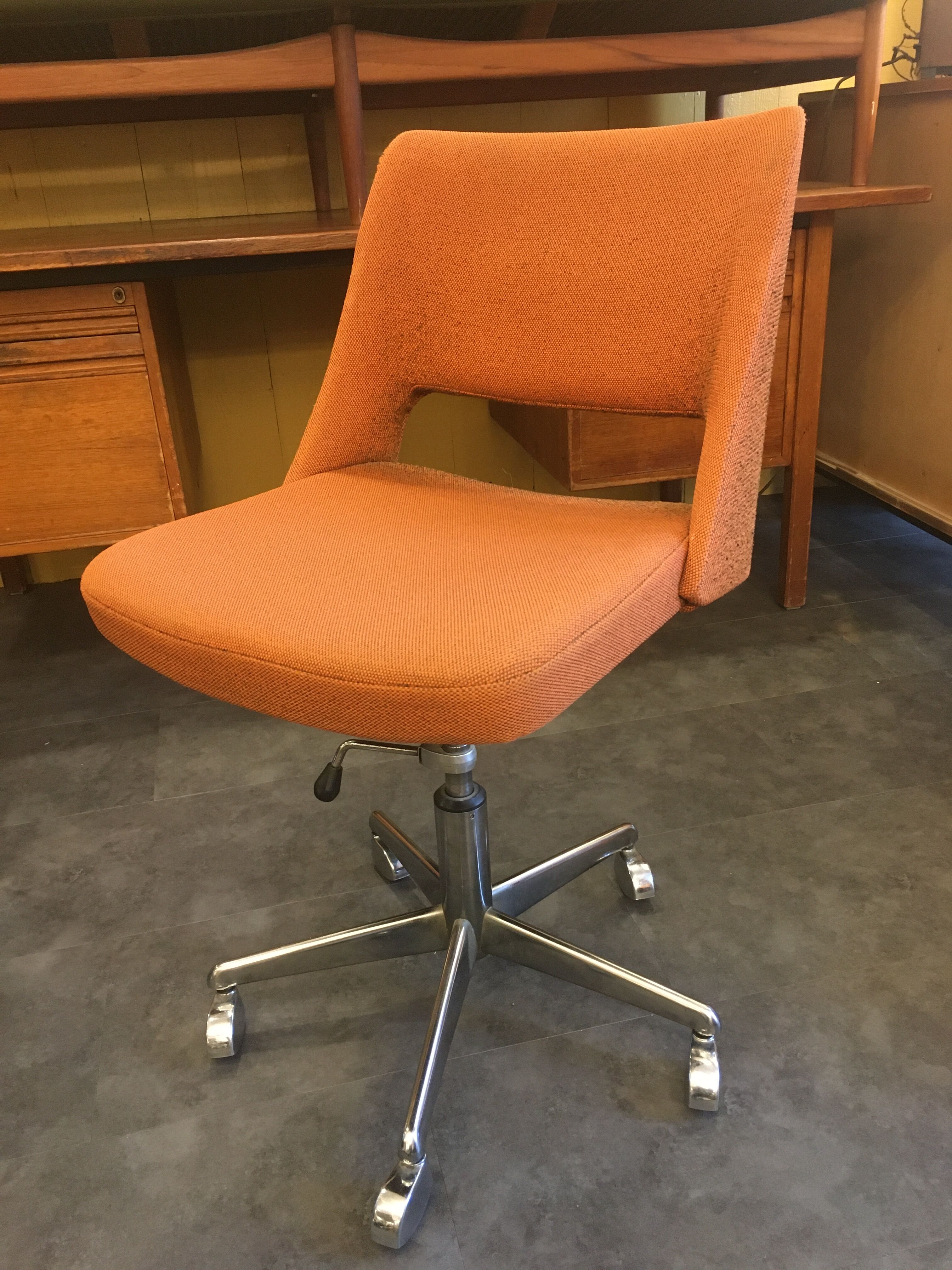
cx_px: 476
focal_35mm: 29
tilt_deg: -22.9
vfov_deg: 61.7
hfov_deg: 48.2
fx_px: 1063
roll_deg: +3.5
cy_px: 635
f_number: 2.2
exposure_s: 1/17
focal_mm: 4.15
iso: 200
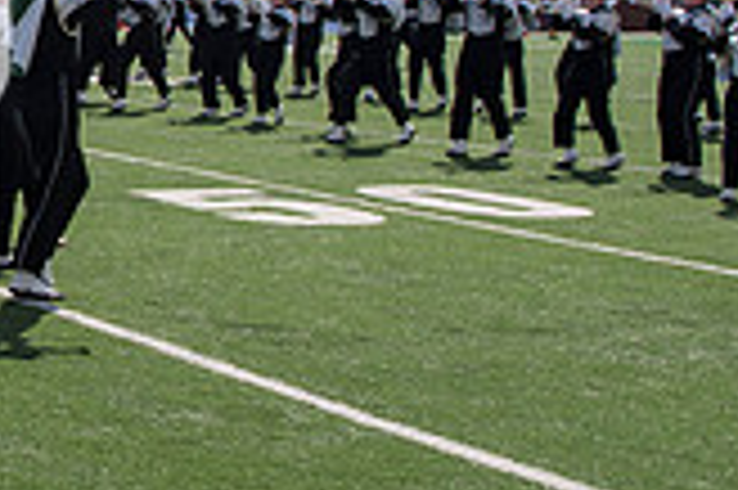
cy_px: 11
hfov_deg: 20.8
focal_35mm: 85
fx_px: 1741
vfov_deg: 15.8
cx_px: -328
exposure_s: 1/1000
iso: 200
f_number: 7.1
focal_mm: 24
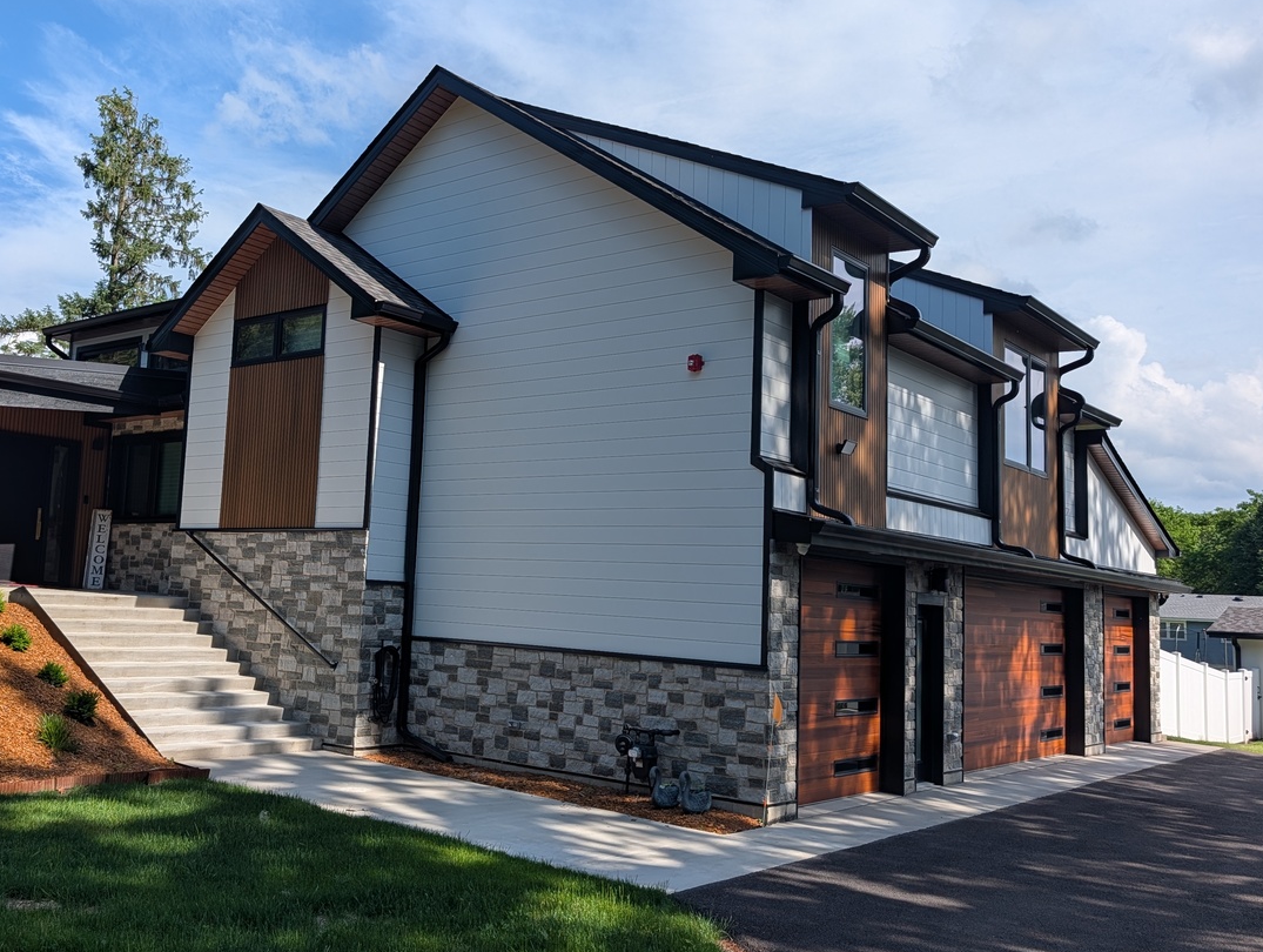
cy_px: 443
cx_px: 466
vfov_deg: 44.3
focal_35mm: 32
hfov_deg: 56.0
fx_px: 1170
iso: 21
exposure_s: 1/1272
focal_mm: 6.9
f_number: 1.68
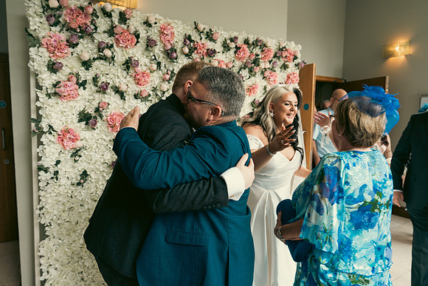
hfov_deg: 73.7
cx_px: 214
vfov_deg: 53.2
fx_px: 285
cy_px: 143
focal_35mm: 24
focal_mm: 24
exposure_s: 1/160
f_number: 3.5
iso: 500
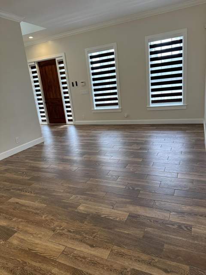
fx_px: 190
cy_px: 138
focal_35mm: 24
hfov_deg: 56.8
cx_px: 103
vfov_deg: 71.6
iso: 160
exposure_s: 1/120
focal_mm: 6.86
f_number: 1.78
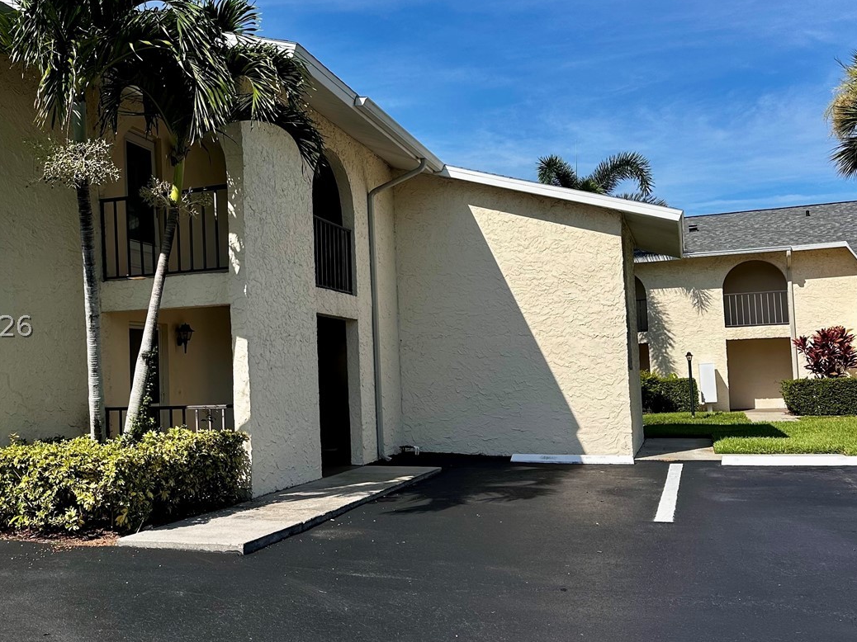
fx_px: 916
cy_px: 326
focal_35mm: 37
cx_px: 286
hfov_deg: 49.3
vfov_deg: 38.6
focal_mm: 6.86
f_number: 1.78
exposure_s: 1/6211
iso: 80
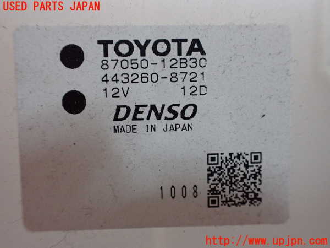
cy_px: 124
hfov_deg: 60.0
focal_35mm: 30
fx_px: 286
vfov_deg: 46.8
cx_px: 165
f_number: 2.3
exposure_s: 1/100
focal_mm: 5.4
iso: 800
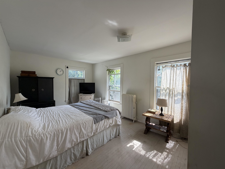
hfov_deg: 102.1
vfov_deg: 85.7
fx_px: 91
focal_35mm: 14
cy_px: 84
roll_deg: -0.3
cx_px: 112
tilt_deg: -1.9
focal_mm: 2.22
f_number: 2.2
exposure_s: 1/146
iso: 50
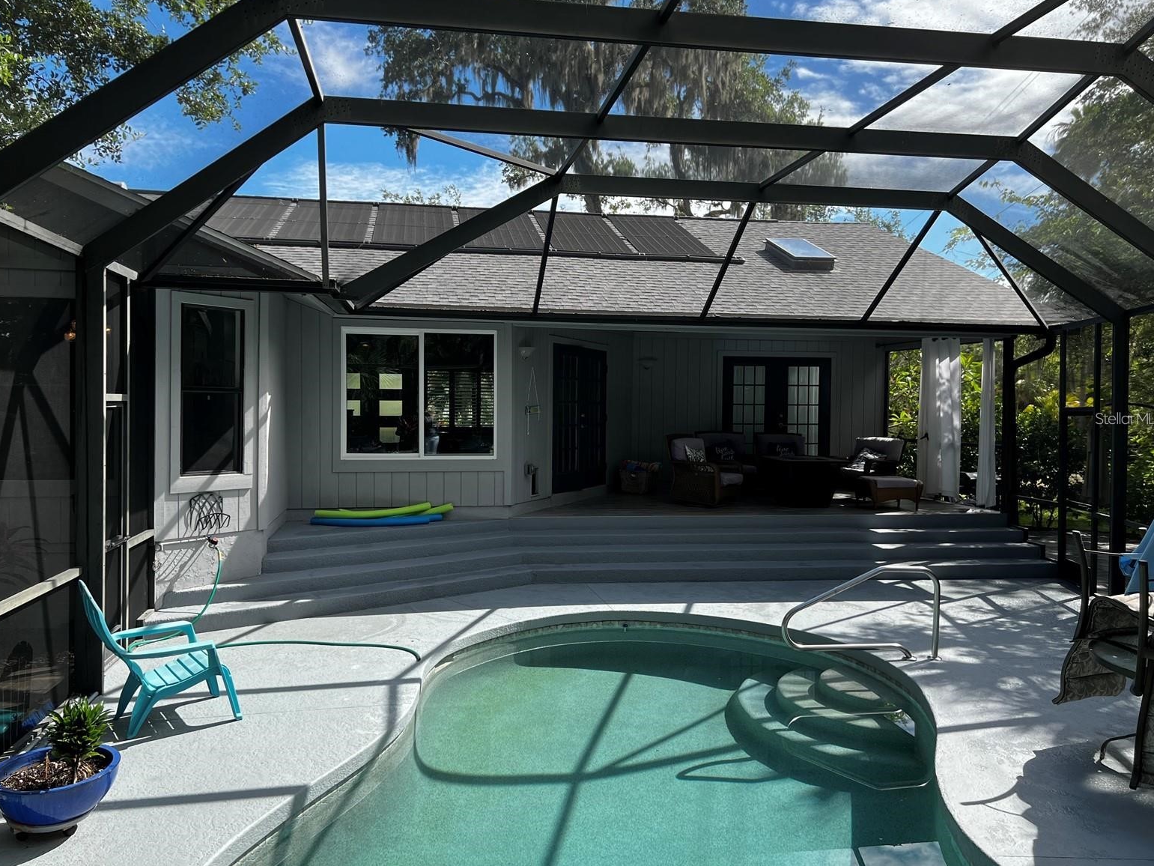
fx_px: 900
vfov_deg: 51.4
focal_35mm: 27
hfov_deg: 65.3
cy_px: 418
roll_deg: -0.6
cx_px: 567
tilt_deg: -1.9
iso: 50
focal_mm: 5.7
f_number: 1.5
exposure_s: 1/1280
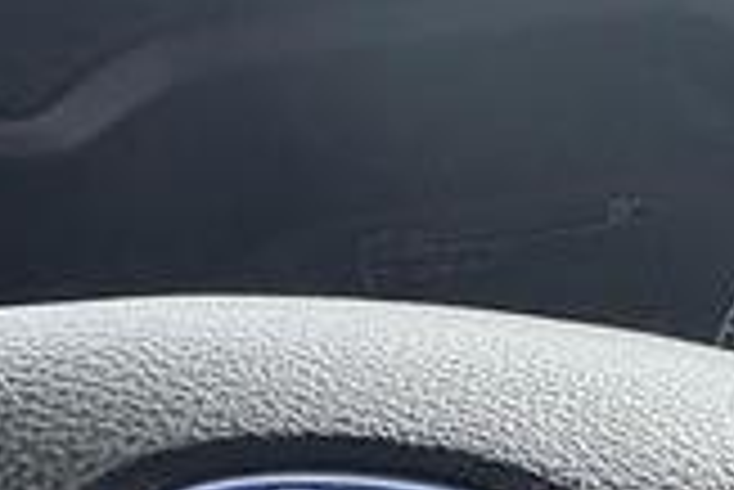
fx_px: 1633
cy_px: 1056
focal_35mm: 80
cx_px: 748
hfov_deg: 24.1
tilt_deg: -31.1
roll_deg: -1.8
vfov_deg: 13.8
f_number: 2.2
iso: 80
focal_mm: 2.22
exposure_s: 1/139
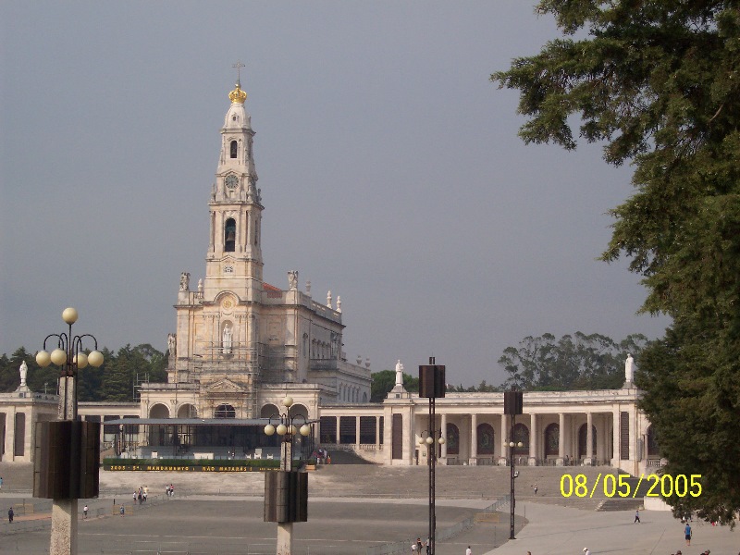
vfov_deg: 16.6
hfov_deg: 22.0
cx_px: 370
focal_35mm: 89
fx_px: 1903
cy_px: 278
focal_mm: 18.7
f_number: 6.7
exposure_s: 1/500
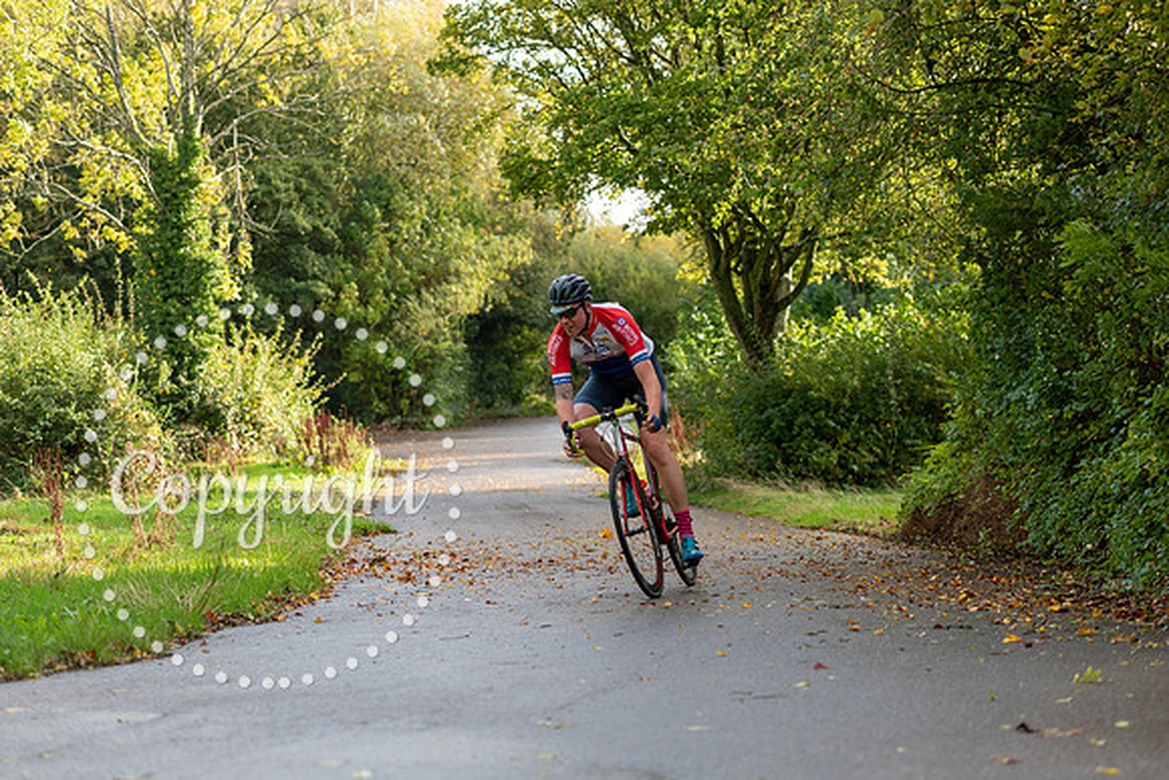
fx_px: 2273
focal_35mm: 70
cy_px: 390
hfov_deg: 28.8
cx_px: 584
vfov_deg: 19.5
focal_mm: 70
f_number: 3.2
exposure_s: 1/500
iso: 200
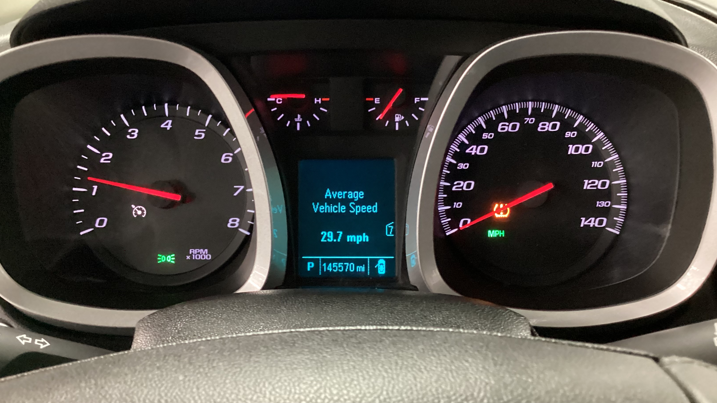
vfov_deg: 34.6
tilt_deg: -24.9
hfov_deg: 58.0
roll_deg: -0.3
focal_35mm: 34
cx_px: 359
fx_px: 646
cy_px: 220
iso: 640
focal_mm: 3.3
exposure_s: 1/20
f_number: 2.4
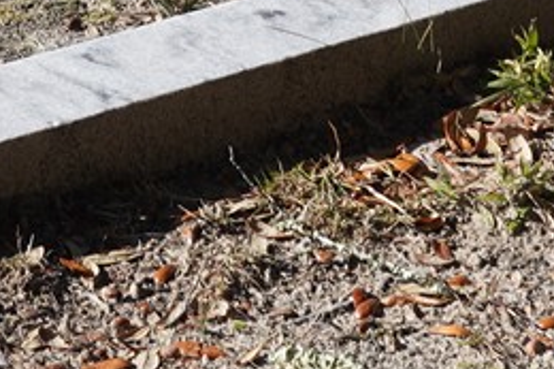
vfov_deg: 4.5
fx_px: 4383
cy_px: -1034
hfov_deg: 7.2
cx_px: 132
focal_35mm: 285
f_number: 16
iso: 200
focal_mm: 37
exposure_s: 1/100
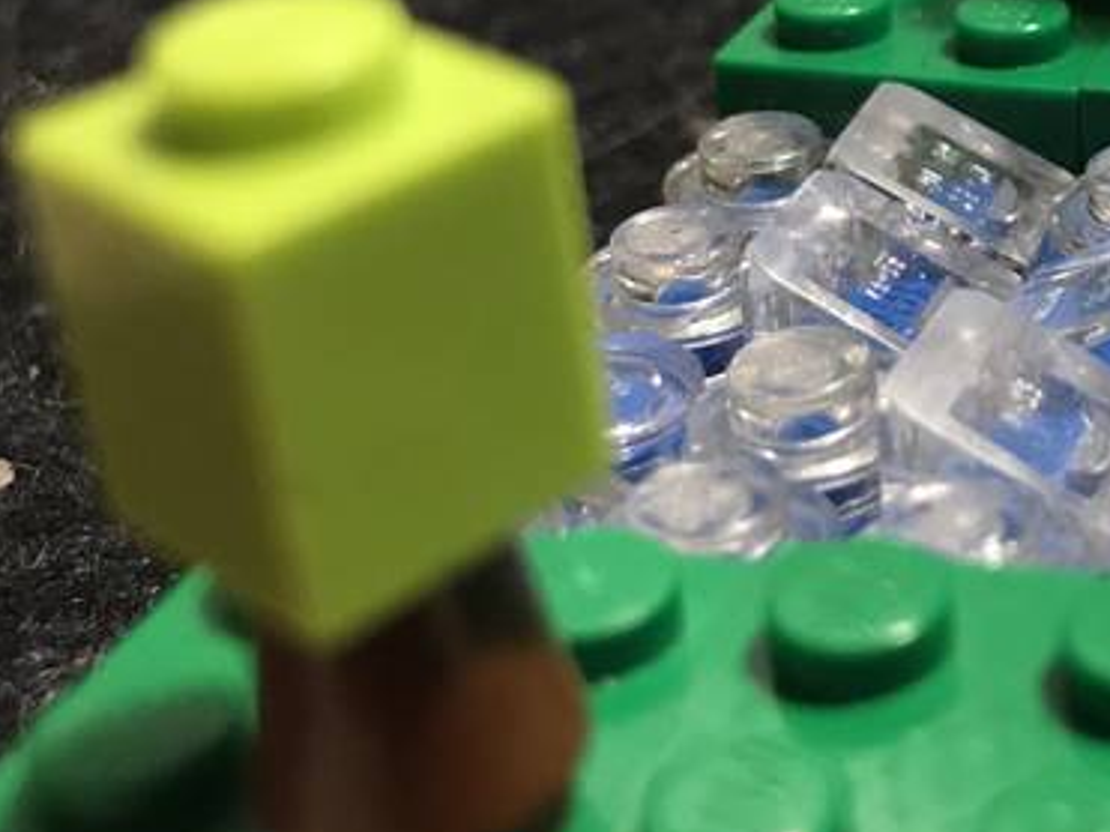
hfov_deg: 25.6
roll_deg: +0.6
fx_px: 2180
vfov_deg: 21.1
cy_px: 67
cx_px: 1334
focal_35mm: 68
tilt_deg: -25.3
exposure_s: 1/13
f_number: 1.8
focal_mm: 3.99
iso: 100
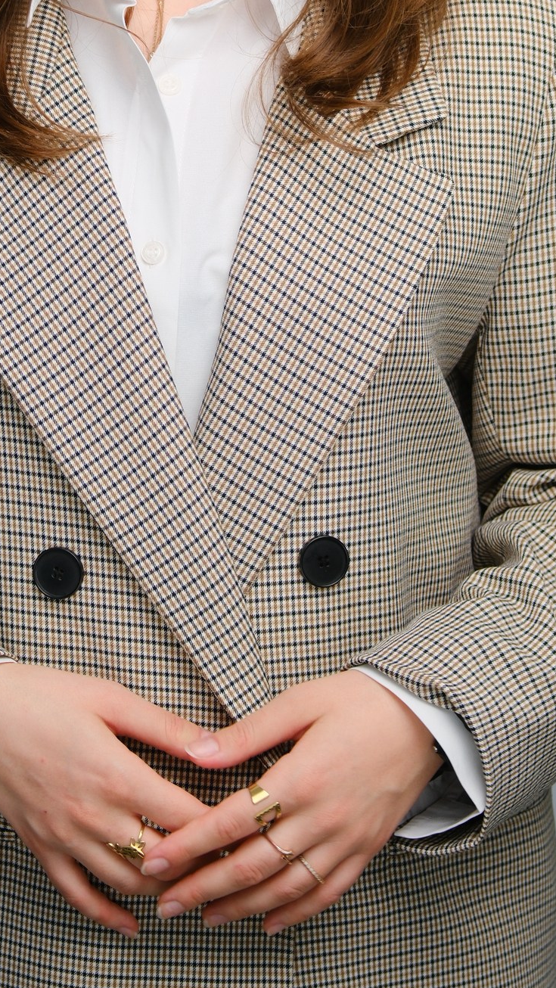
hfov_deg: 7.9
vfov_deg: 13.9
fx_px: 4035
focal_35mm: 154
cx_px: 115
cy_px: 193
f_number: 3.2
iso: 320
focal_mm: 50
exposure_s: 1/160
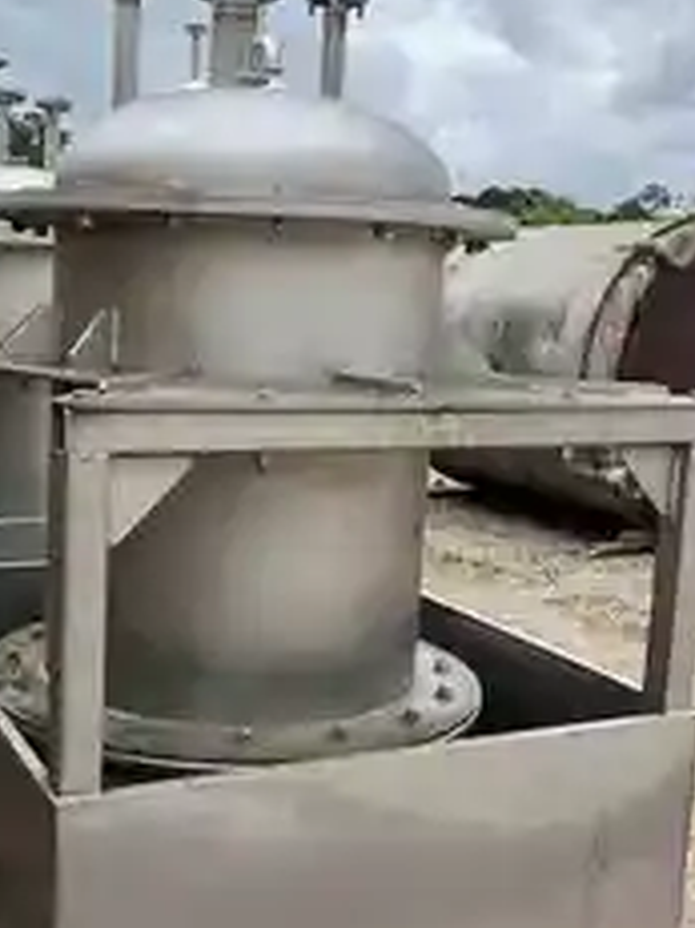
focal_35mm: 45
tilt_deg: -8.6
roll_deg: -2.2
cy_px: 482
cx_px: 245
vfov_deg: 42.1
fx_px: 1206
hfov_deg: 32.0
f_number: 1.6
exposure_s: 1/2899
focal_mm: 5.1
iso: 50
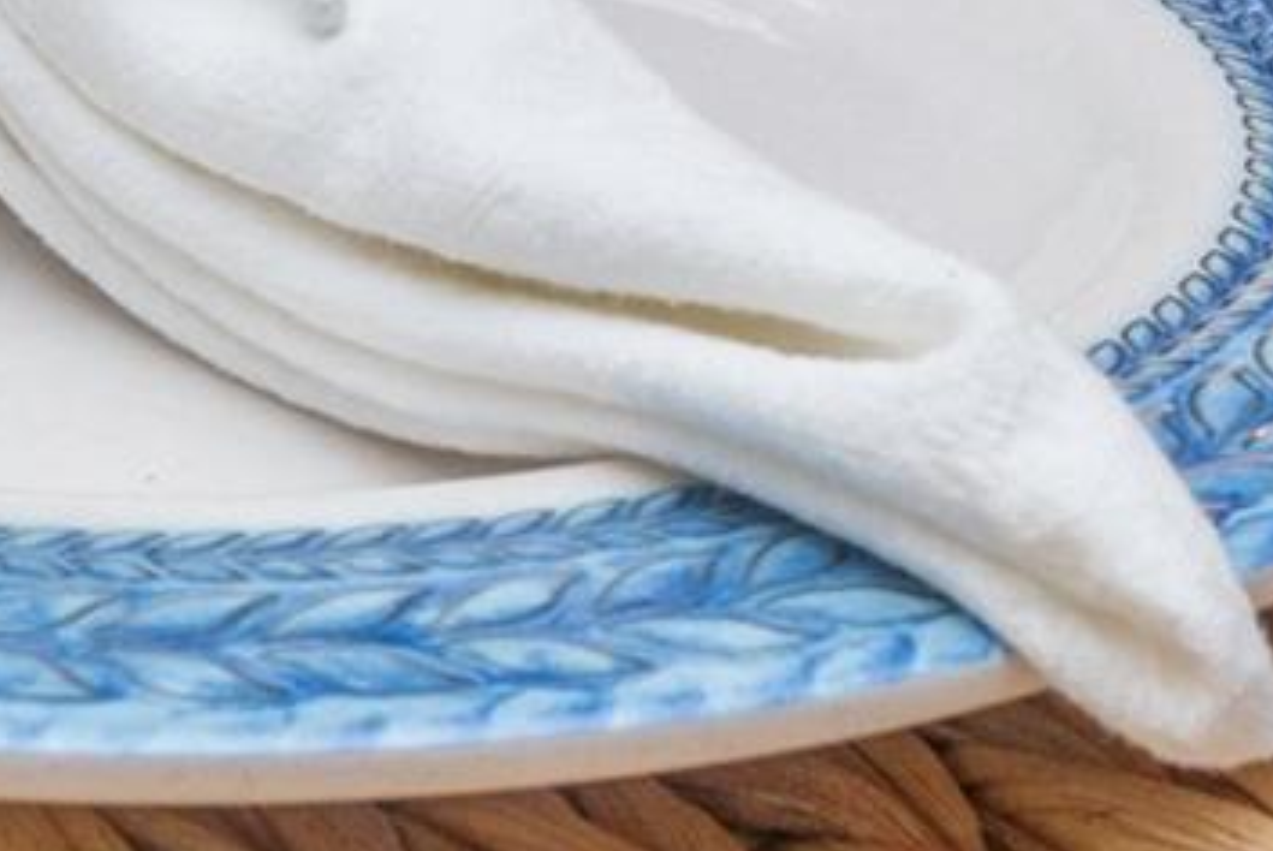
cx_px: 267
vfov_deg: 12.8
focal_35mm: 88
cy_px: -1031
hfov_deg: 22.7
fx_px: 3124
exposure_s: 1/125
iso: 200
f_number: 8
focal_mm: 13
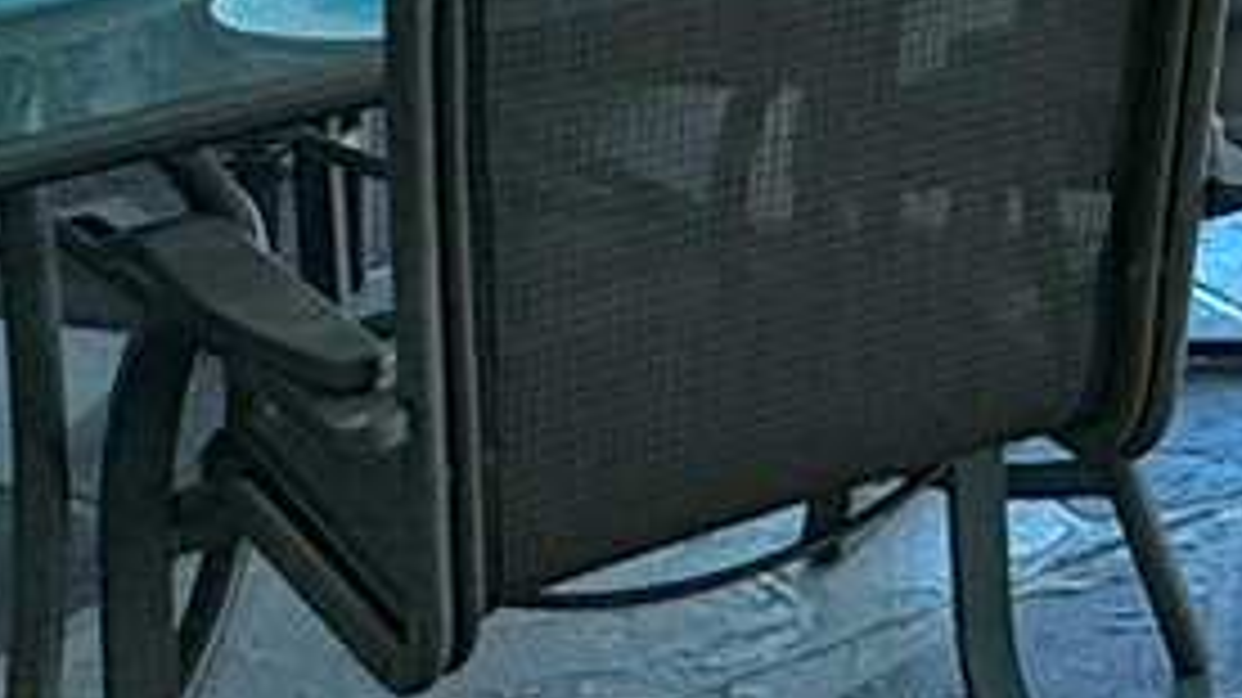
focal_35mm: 113
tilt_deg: -1.4
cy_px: -977
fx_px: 3720
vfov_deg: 9.5
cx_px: 2412
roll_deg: +0.3
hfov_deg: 15.5
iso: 40
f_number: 2.2
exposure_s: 1/283
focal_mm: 2.22
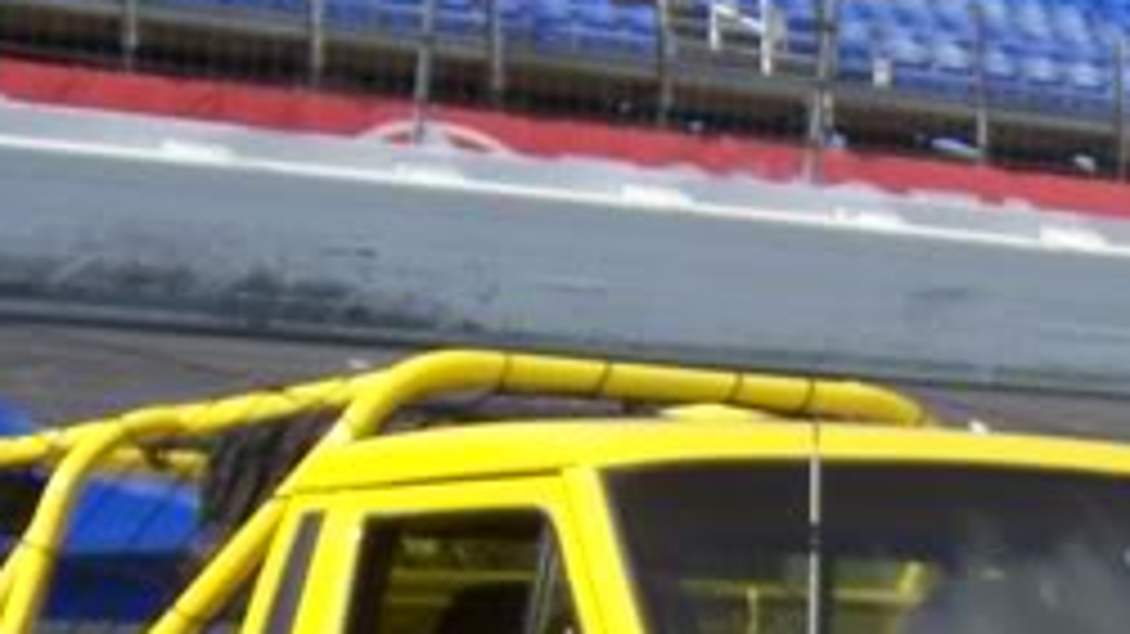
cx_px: 1112
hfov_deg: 15.2
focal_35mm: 139
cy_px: 1210
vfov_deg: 8.3
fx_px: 4164
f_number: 4
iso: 80
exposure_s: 1/750
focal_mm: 6.7
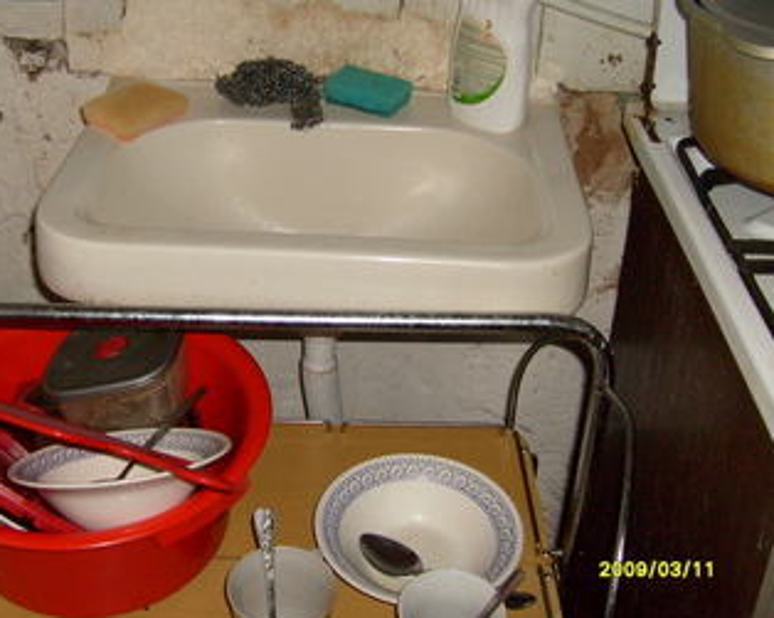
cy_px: 239
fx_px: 1122
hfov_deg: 37.7
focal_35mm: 49
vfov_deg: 30.7
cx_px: 266
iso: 100
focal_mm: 5.8
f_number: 2.8
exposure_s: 1/45
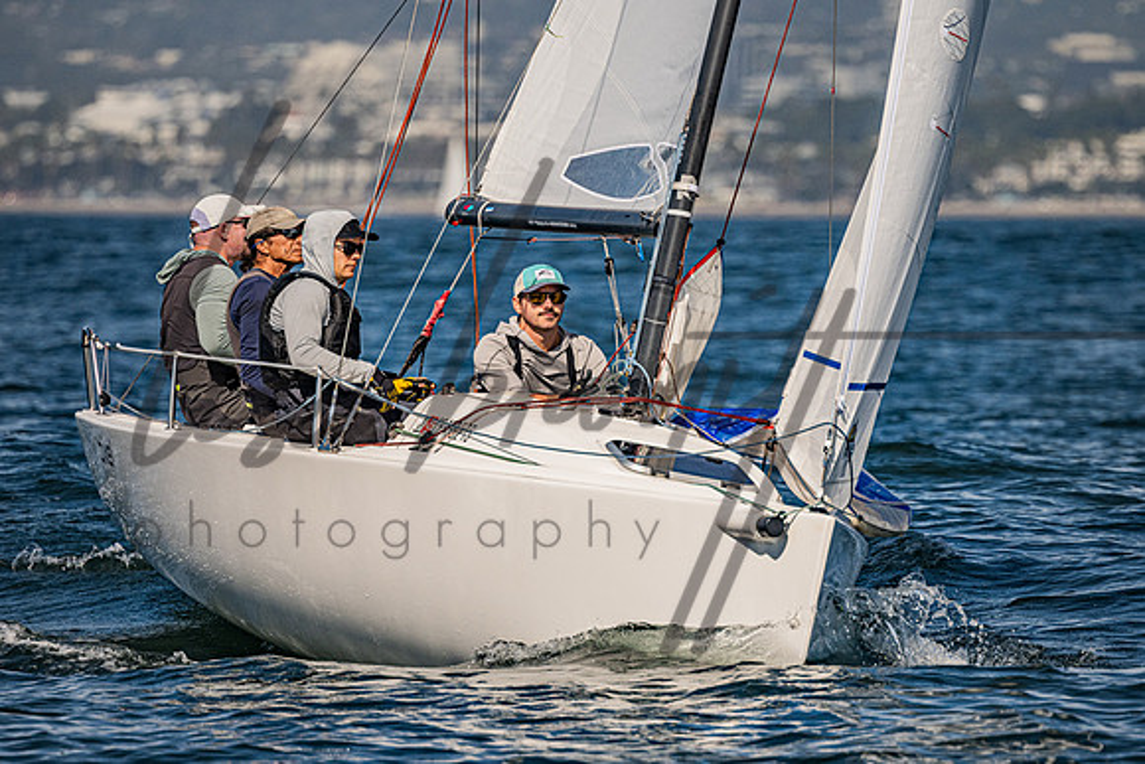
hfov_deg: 4.1
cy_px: 375
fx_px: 16121
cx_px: 574
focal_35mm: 507
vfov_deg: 2.7
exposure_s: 1/5000
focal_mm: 400
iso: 320
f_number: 5.6
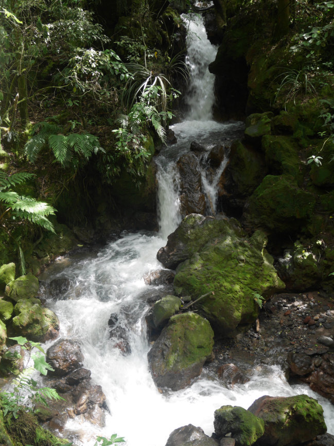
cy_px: 248
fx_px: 476
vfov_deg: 50.0
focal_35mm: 37
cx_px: 172
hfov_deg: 38.7
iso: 200
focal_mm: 16
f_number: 3.9
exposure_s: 1/80
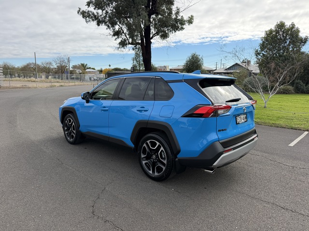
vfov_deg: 56.8
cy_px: 116
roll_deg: +0.6
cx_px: 154
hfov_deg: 71.6
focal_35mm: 24
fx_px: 214
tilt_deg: -8.3
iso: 100
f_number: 1.78
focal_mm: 6.76
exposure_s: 1/2525
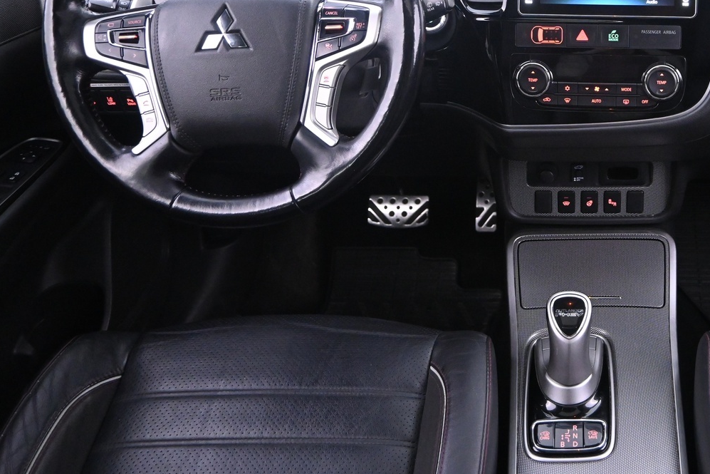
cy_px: 97
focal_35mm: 39
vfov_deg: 33.3
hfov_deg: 46.8
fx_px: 769
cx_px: 574
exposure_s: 1/13
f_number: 3.5
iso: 3200
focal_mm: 16
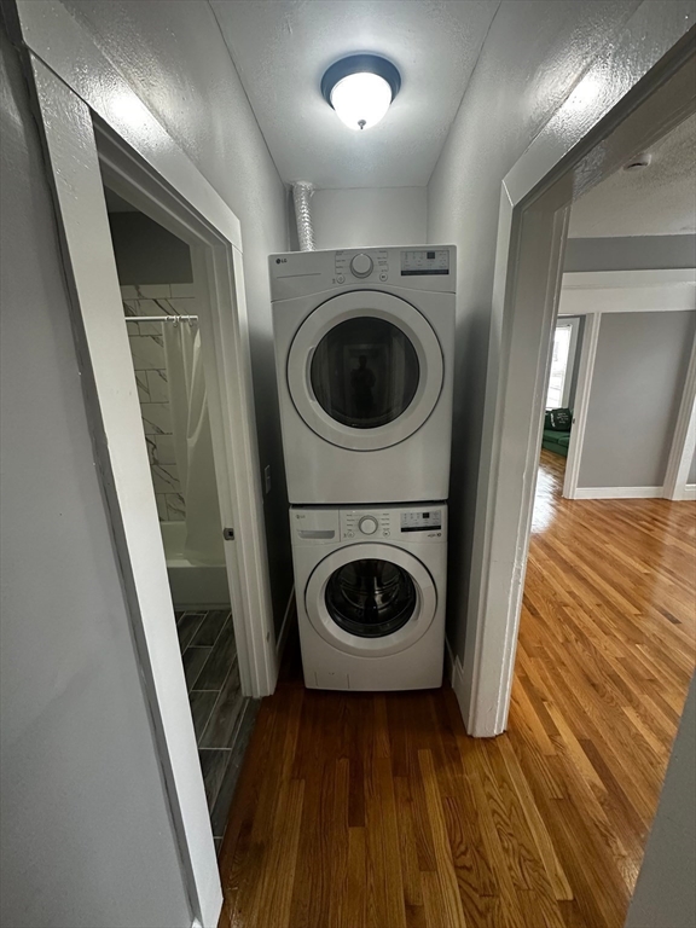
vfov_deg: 102.1
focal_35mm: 14
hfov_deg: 85.7
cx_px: 348
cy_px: 464
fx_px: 375
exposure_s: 1/60
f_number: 2.2
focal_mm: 2.22
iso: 320
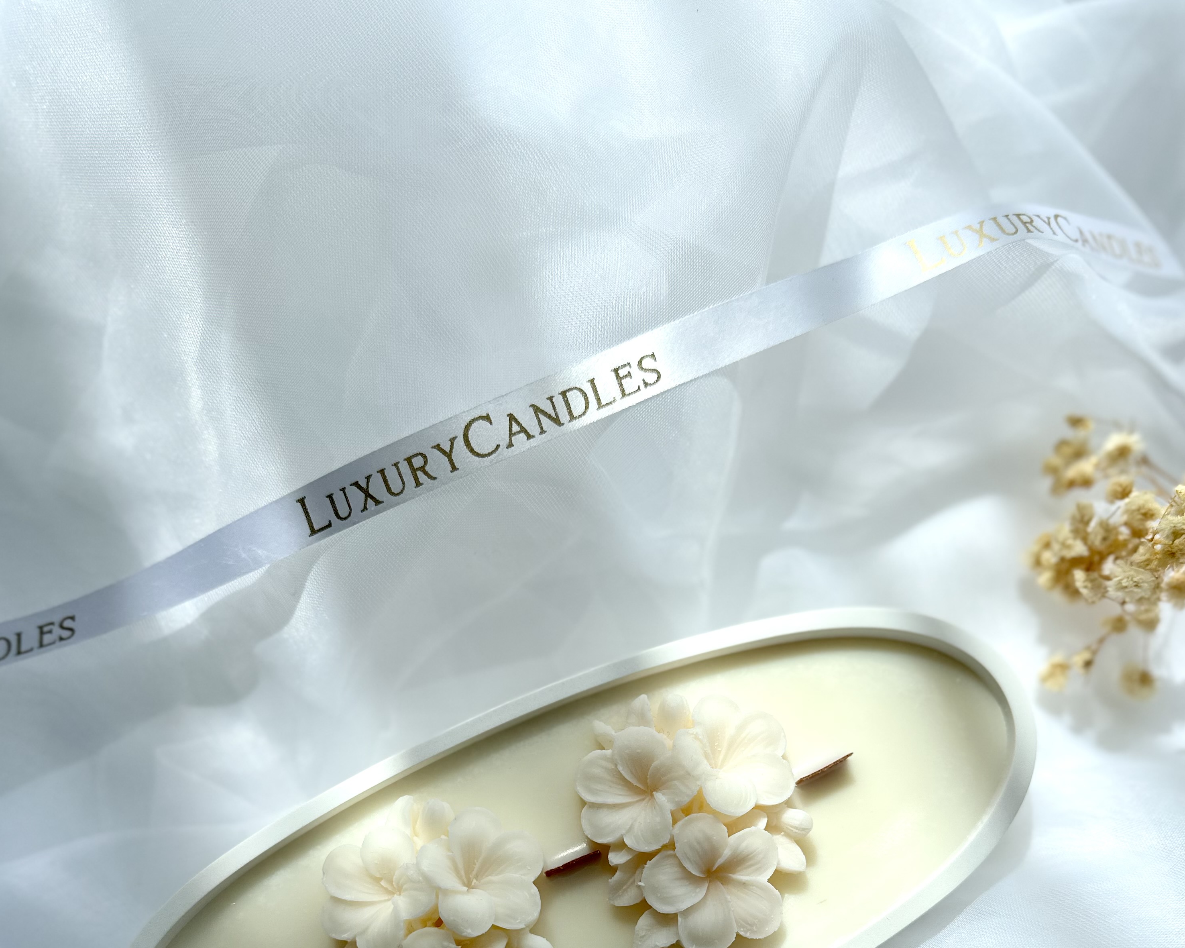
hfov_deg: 55.7
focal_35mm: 32
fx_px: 1122
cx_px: 593
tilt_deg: -80.9
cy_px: 781
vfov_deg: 43.3
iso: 80
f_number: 1.78
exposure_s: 1/2967
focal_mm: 6.86
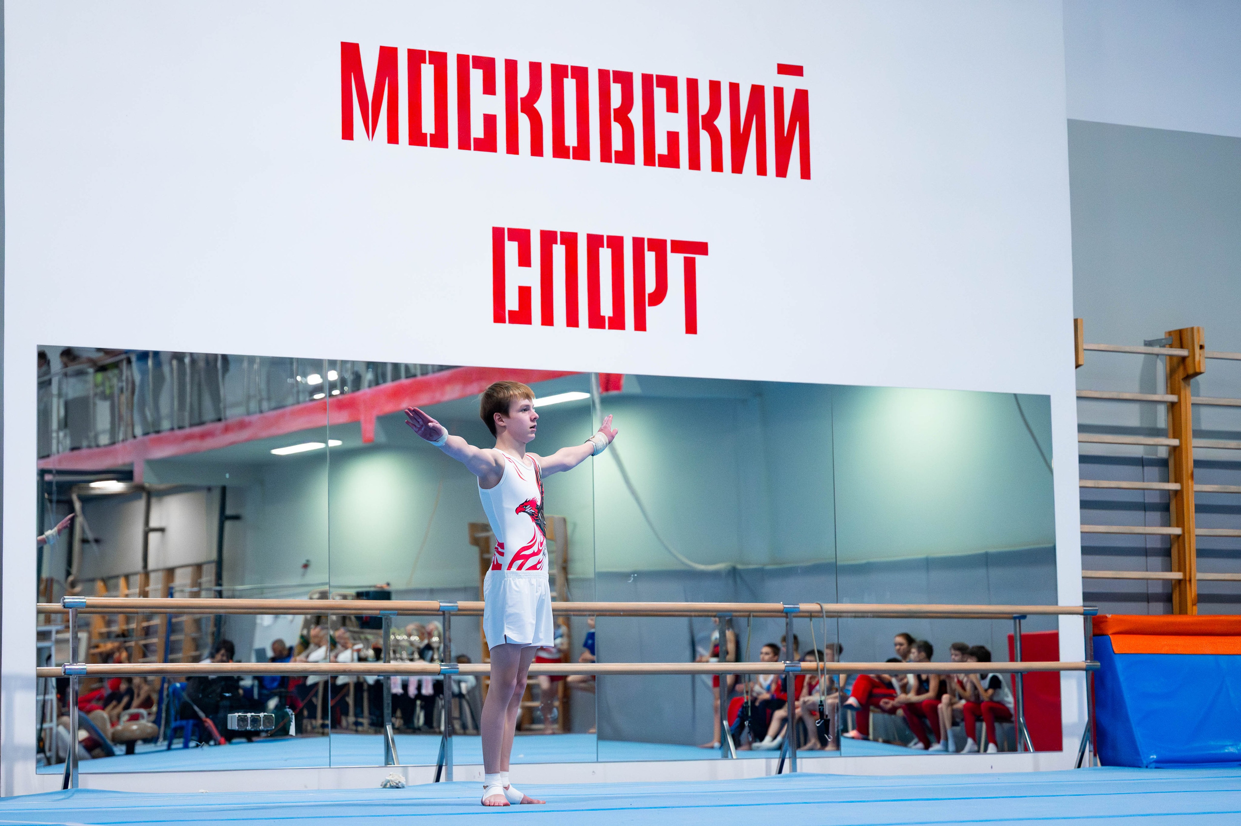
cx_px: 517
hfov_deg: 23.4
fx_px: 2998
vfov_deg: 15.7
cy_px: 399
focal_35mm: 87
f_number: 2.8
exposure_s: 1/2000
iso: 6400
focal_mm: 70
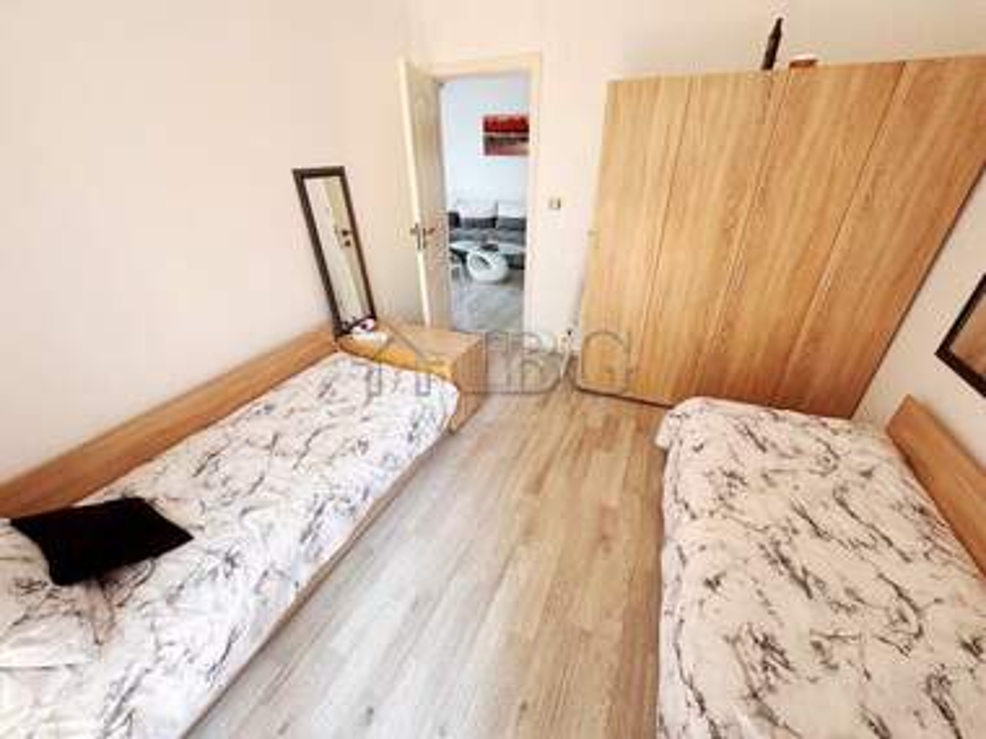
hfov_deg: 102.1
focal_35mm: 14
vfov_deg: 85.7
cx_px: 493
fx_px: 399
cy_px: 370
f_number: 2.2
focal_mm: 2.22
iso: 100
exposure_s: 1/99
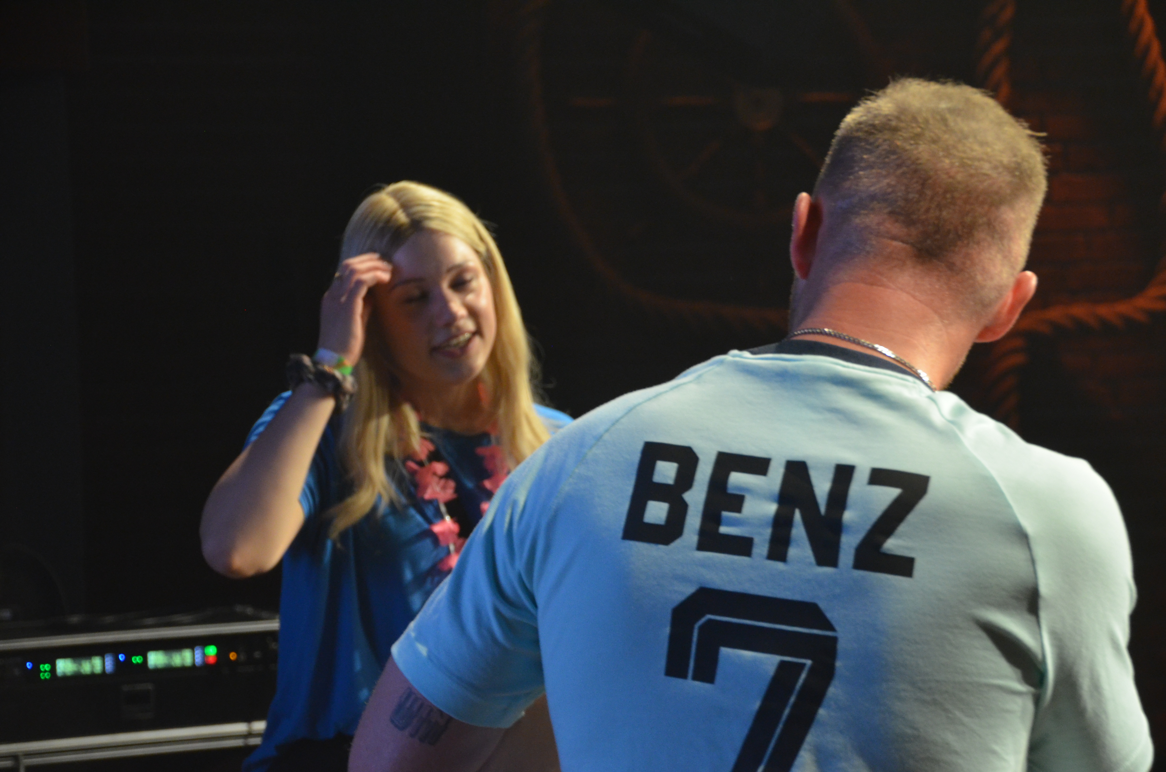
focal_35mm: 128
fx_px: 4121
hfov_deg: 16.1
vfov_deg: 10.7
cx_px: 583
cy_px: 386
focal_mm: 85
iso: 1800
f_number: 5.6
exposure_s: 1/30
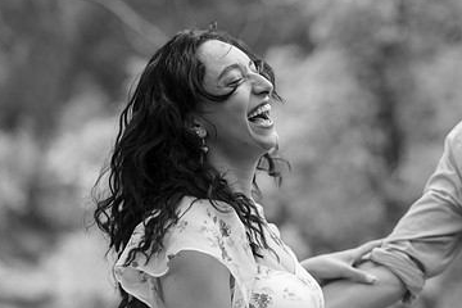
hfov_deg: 15.0
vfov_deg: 10.0
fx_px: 1758
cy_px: 169
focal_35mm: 137
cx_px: 250
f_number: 2.2
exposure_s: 1/200
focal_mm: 85
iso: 400
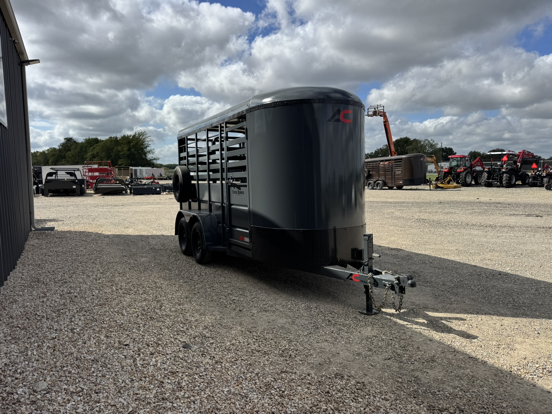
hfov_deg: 71.6
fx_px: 383
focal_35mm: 24
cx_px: 276
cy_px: 207
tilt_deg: -4.9
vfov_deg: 56.8
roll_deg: +0.0
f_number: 1.78
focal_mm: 6.76
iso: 80
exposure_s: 1/5814
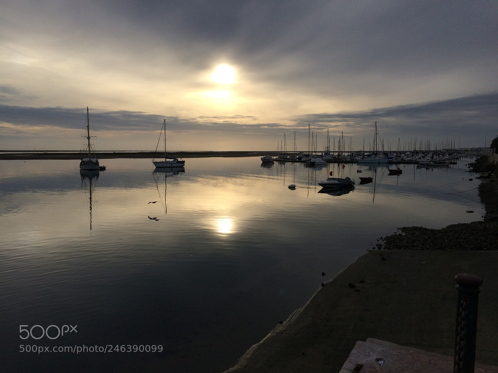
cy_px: 186
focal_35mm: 29
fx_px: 417
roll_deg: +0.7
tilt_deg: -5.4
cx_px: 249
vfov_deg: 48.2
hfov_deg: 61.7
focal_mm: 4.15
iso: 32
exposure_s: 1/2933
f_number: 2.2
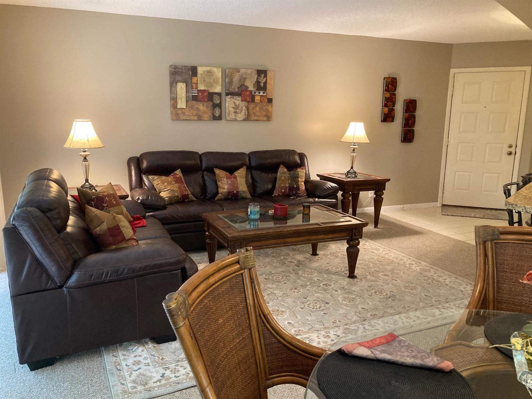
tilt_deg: -12.4
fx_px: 430
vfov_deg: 49.7
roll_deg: -1.0
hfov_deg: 63.4
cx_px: 266
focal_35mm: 28
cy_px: 200
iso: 250
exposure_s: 1/40
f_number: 1.8
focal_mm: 3.99
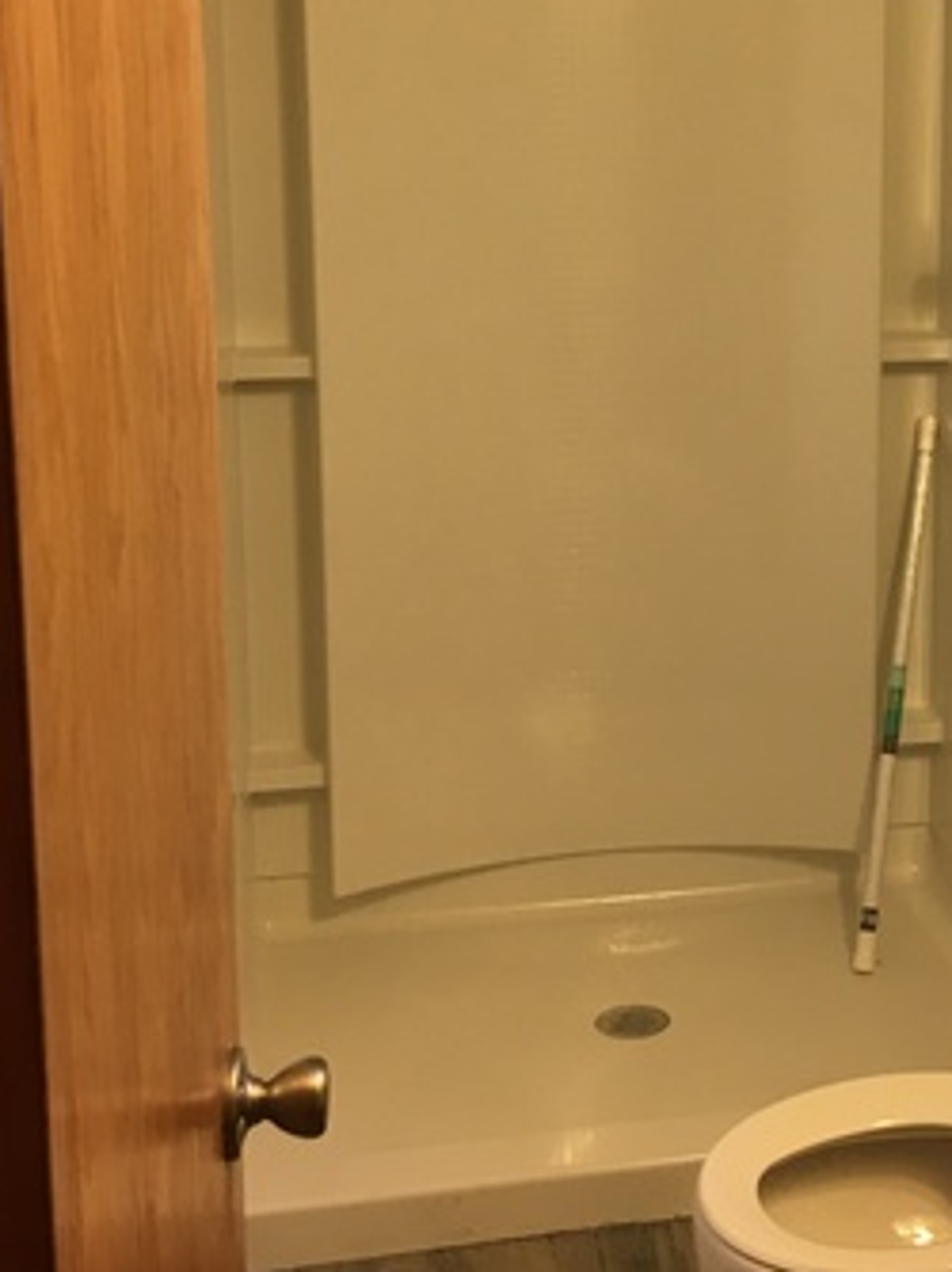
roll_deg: -1.1
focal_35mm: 58
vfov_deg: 32.9
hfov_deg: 24.4
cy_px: 387
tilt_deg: -9.4
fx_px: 2130
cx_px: 864
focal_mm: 4.15
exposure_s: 1/30
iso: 64
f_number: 2.2
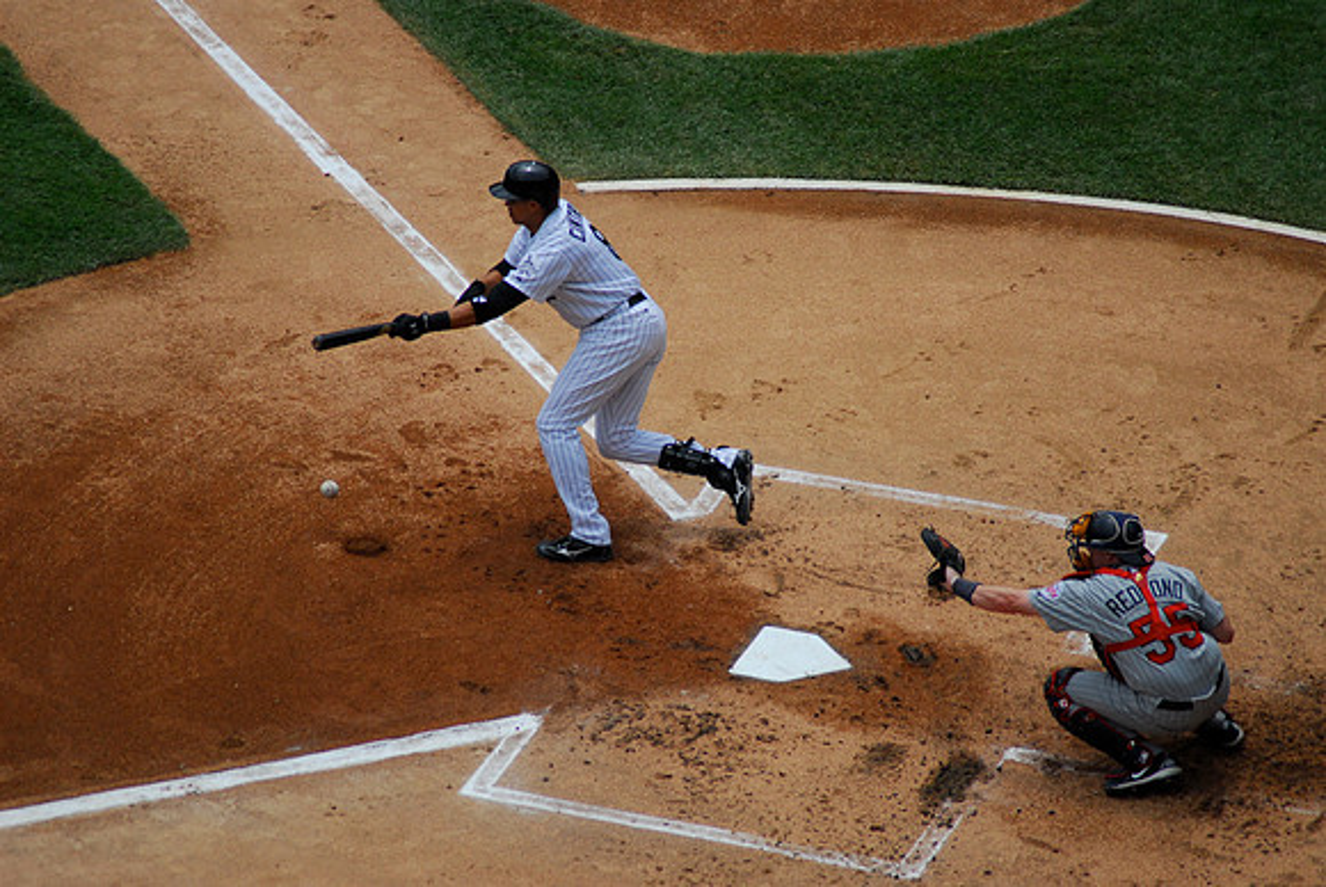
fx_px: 14932
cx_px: 663
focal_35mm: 405
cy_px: 444
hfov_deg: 5.1
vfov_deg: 3.4
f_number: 5.3
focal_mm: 270
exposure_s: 1/4000
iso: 500
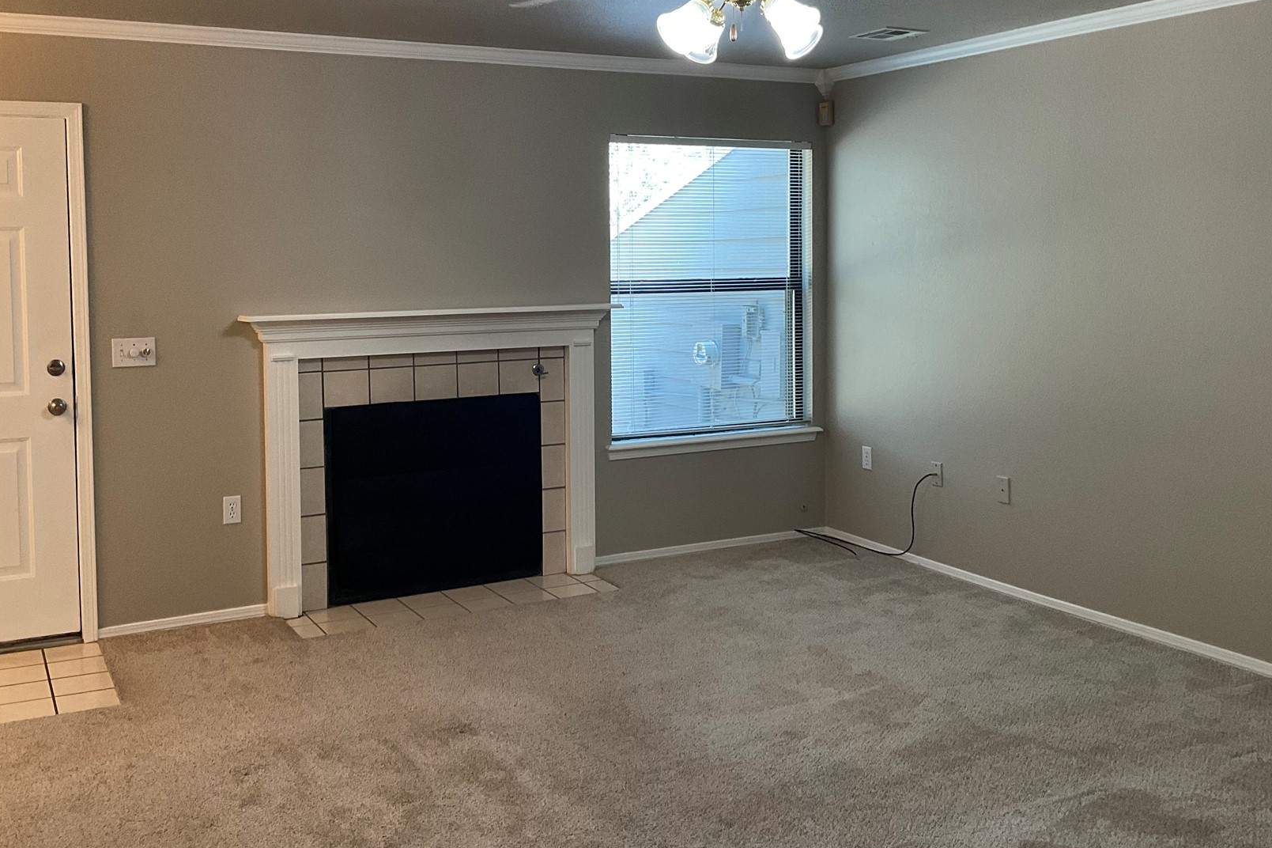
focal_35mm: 36
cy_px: 310
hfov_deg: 53.1
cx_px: 601
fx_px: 1272
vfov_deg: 36.6
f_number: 1.8
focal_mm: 3
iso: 64
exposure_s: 1/60
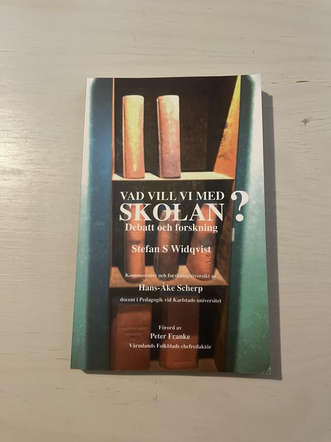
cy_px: 221
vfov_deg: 67.3
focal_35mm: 26
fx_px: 331
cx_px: 166
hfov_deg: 53.1
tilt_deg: -80.0
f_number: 1.6
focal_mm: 4.2
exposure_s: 1/50
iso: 320
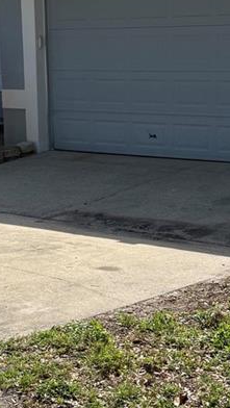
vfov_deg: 26.5
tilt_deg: -6.0
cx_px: 76
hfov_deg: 15.1
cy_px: 167
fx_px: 866
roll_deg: +3.1
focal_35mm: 80
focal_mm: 6.76
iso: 125
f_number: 1.78
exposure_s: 1/5714
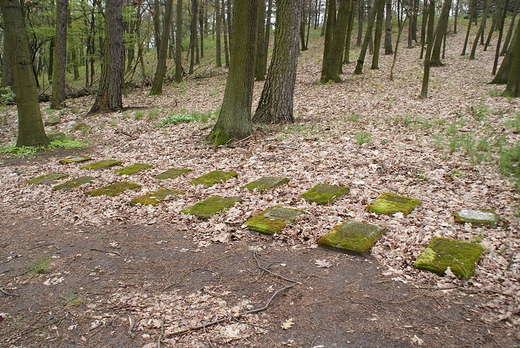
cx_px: 260
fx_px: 434
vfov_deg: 43.7
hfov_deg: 61.9
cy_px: 174
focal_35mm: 30
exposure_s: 1/50
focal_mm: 20
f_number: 5.6
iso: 100
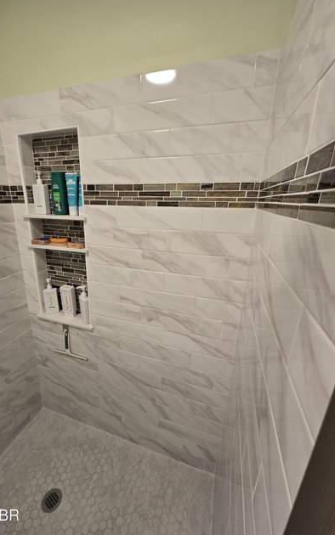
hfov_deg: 78.1
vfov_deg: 105.3
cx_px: 140
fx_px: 204
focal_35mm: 14
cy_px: 268
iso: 160
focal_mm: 2.2
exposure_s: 1/60
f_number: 2.2
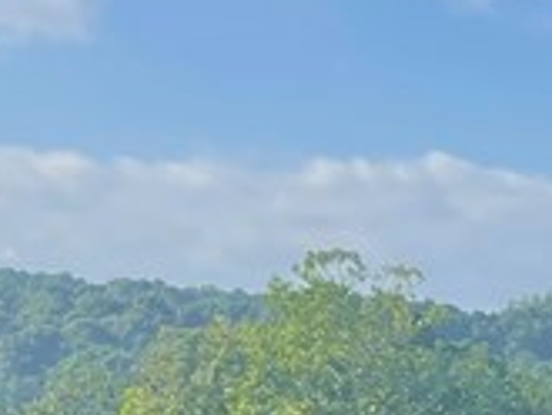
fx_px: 2569
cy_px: 442
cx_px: -582
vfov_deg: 9.2
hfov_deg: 11.1
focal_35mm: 161
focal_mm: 4.2
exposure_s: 1/3610
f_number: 1.6
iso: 32
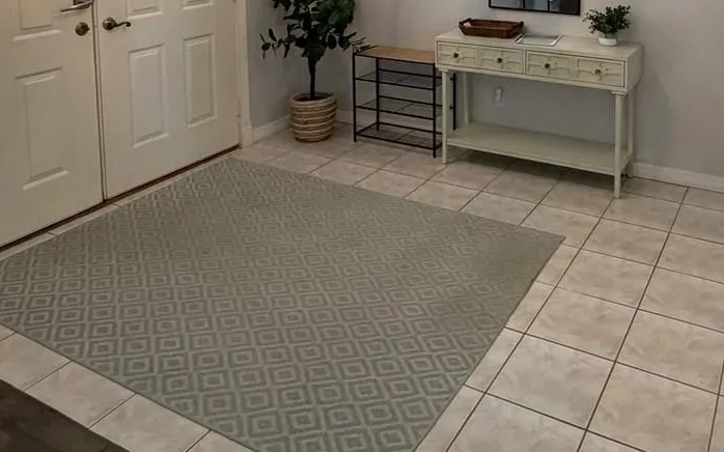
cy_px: -41
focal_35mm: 34
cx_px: 475
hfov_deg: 55.7
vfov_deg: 32.8
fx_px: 671
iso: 320
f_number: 2.2
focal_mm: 2.22
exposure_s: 1/60
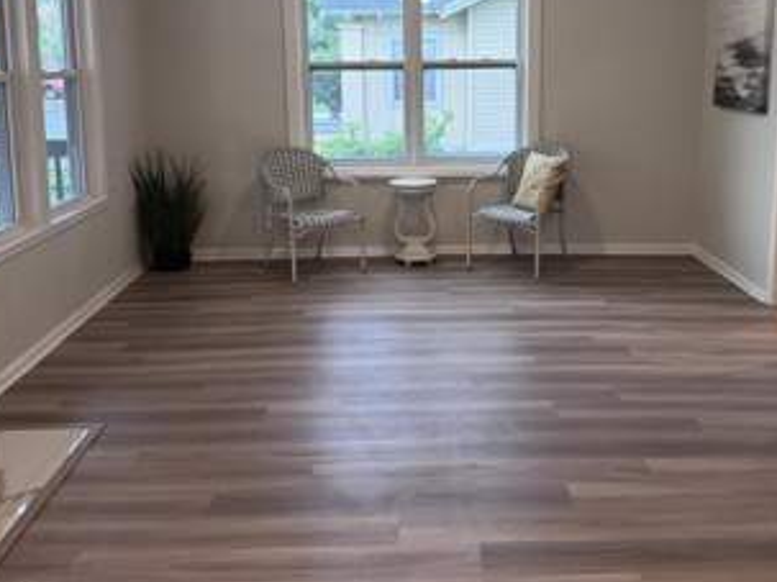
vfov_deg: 37.2
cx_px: 415
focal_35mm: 38
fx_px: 853
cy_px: 181
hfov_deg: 49.0
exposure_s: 1/60
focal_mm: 6.76
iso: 125
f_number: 1.78
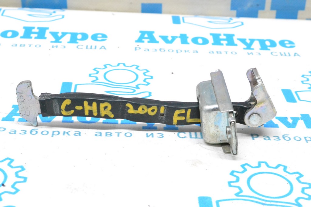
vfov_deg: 18.9
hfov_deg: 28.1
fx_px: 622
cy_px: 104
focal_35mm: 72
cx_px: 156
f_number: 11
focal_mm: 48
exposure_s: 1/100
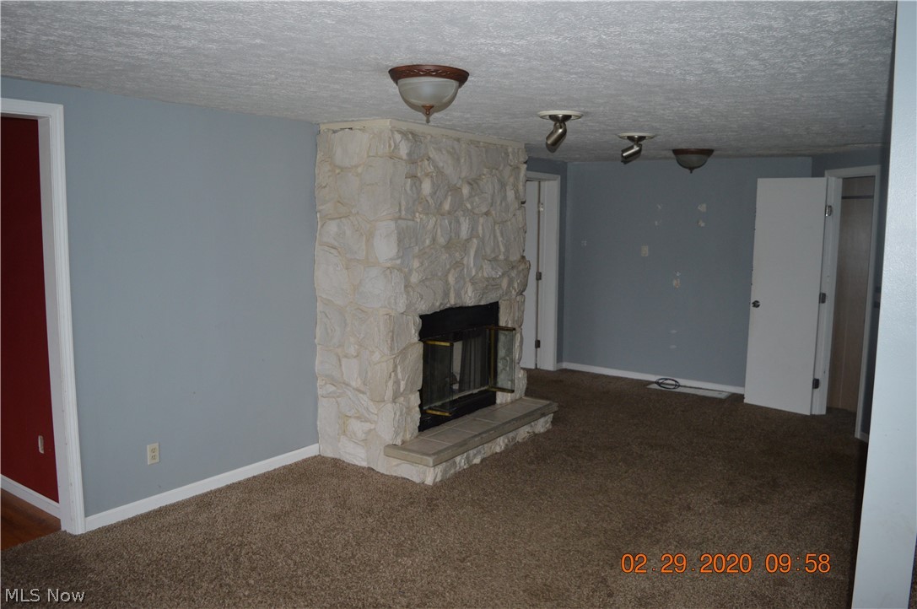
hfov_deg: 67.4
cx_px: 458
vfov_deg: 47.8
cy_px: 304
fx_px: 687
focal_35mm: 27
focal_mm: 18
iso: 720
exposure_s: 1/60
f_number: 3.5
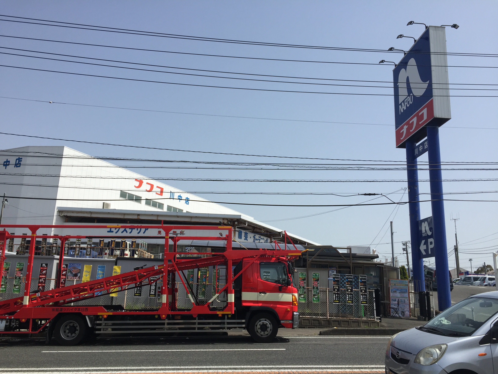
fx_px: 417
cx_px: 249
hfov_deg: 61.7
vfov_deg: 48.2
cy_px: 187
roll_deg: -3.3
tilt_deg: +14.8
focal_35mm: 29
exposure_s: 1/2326
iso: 32
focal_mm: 4.15
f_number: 2.2
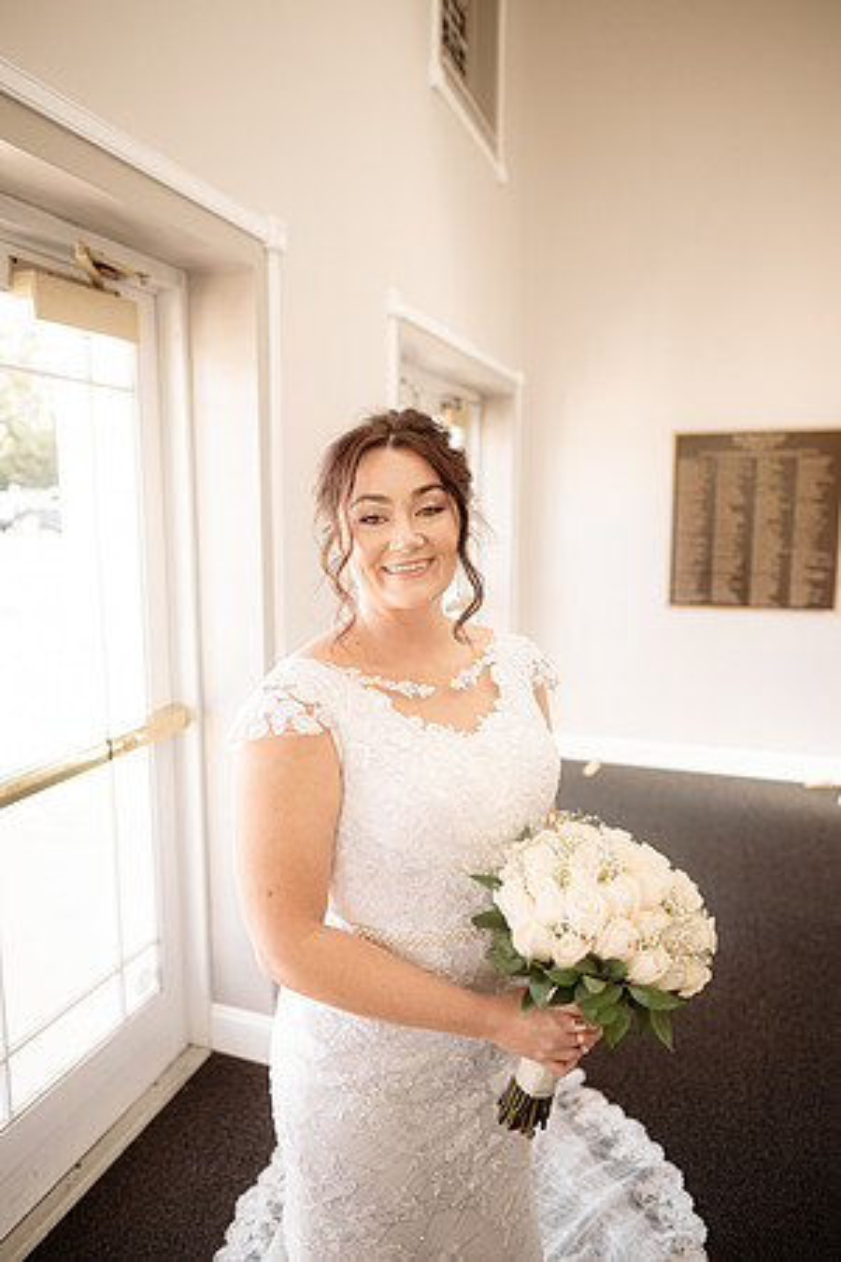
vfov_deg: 73.7
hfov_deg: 53.1
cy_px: 631
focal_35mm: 24
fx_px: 841
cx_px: 420
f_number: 2.2
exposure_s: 1/500
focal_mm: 24
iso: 800
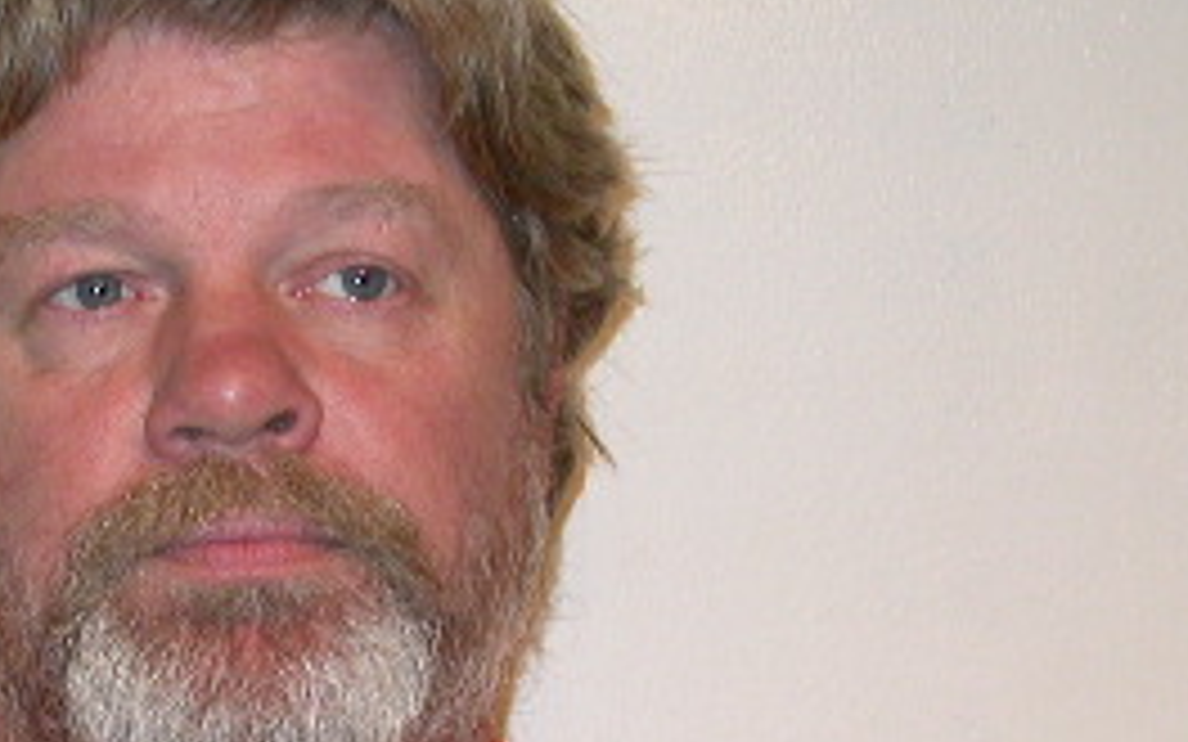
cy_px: 679
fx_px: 4986
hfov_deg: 13.4
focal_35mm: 154
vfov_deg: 8.5
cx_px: 76
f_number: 3.1
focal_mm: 12.6
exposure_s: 1/60.3
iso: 100
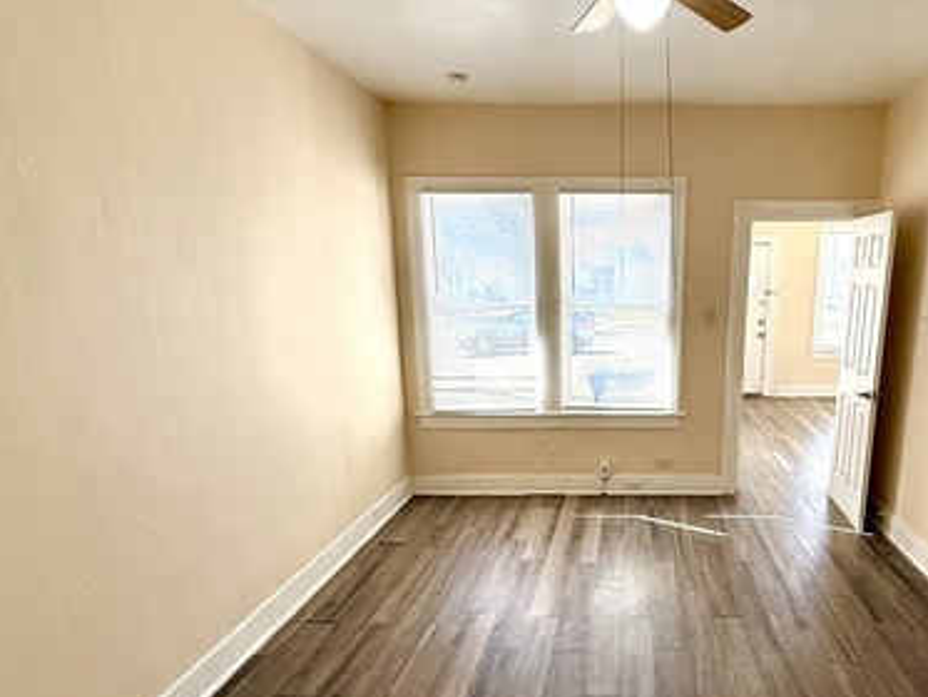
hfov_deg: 69.1
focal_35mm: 24
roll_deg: -0.6
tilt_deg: -13.3
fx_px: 644
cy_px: 436
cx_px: 634
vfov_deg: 56.2
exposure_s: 1/223
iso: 64
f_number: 2.2
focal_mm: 2.22
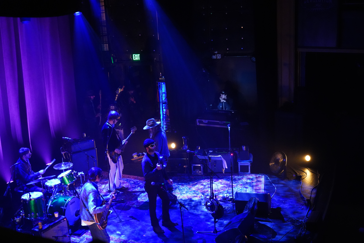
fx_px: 495
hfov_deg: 40.3
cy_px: 122
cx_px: 182
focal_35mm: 49
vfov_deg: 27.5
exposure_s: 1/60
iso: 12800
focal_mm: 49
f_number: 4
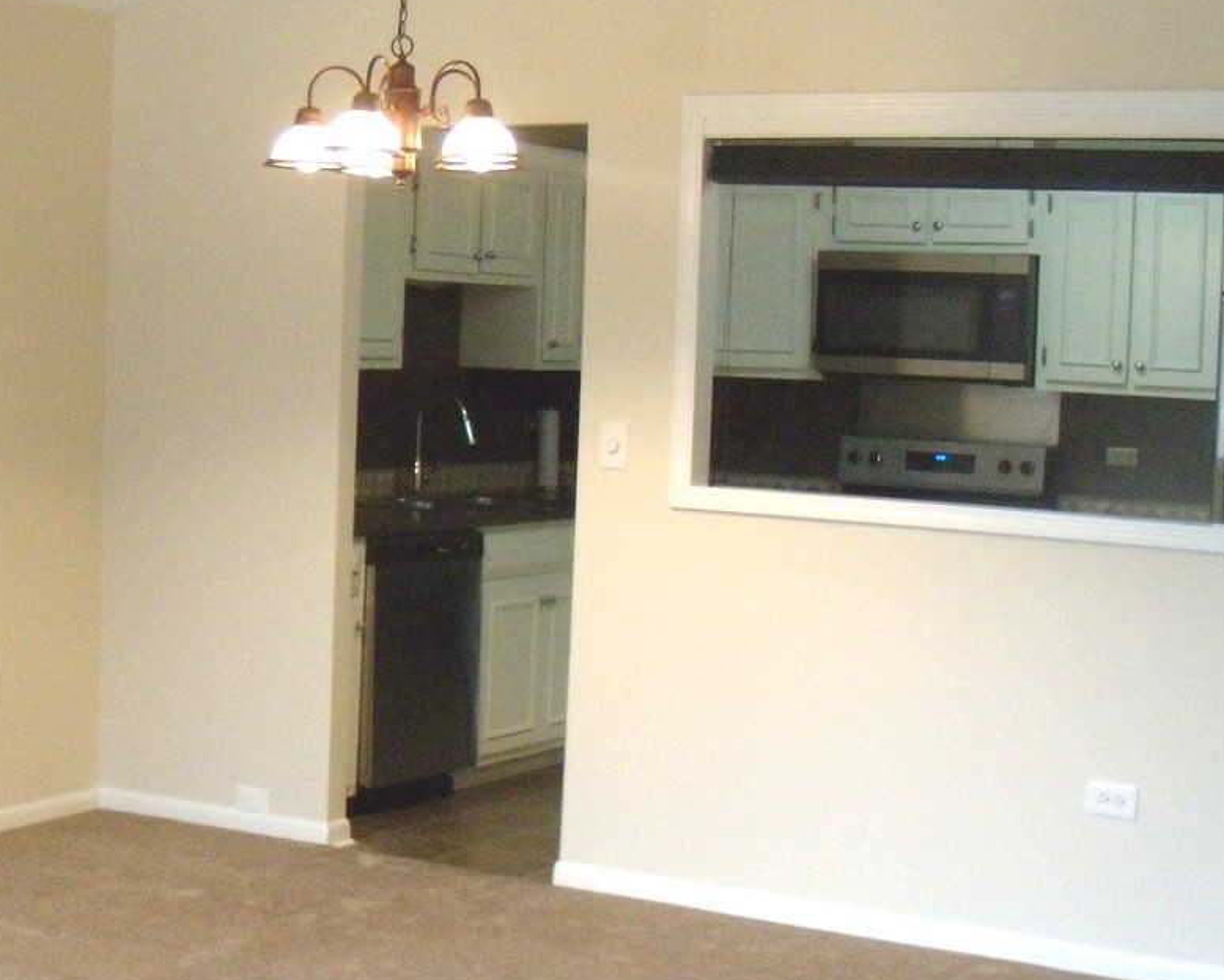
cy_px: 681
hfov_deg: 28.7
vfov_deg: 23.4
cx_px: 291
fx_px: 2356
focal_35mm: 65
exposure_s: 1/30
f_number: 3.6
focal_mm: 6.4
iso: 400
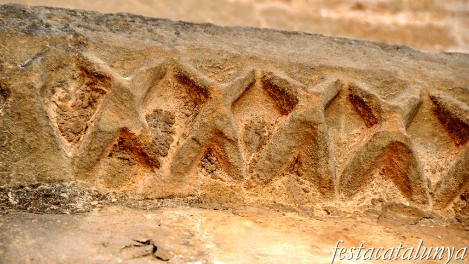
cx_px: 234
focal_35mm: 315
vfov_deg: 3.9
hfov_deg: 6.9
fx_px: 3918
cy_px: 111
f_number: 6.3
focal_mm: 200
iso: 640
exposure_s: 1/640
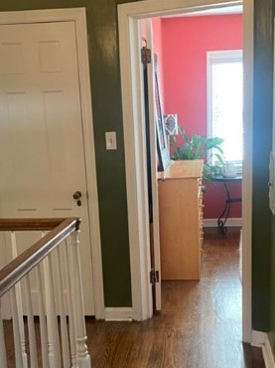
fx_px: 573
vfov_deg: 35.0
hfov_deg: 27.0
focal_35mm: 54
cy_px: 261
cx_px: 157
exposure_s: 1/60
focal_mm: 4.25
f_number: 1.8
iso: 200
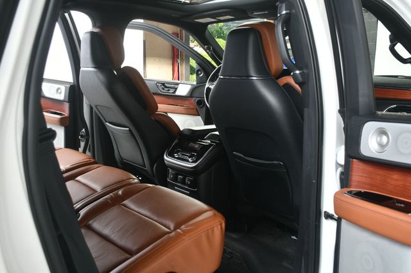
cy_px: 136
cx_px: 206
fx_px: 388
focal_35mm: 34
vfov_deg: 38.8
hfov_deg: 55.8
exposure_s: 1/160
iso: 100
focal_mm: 23
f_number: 5
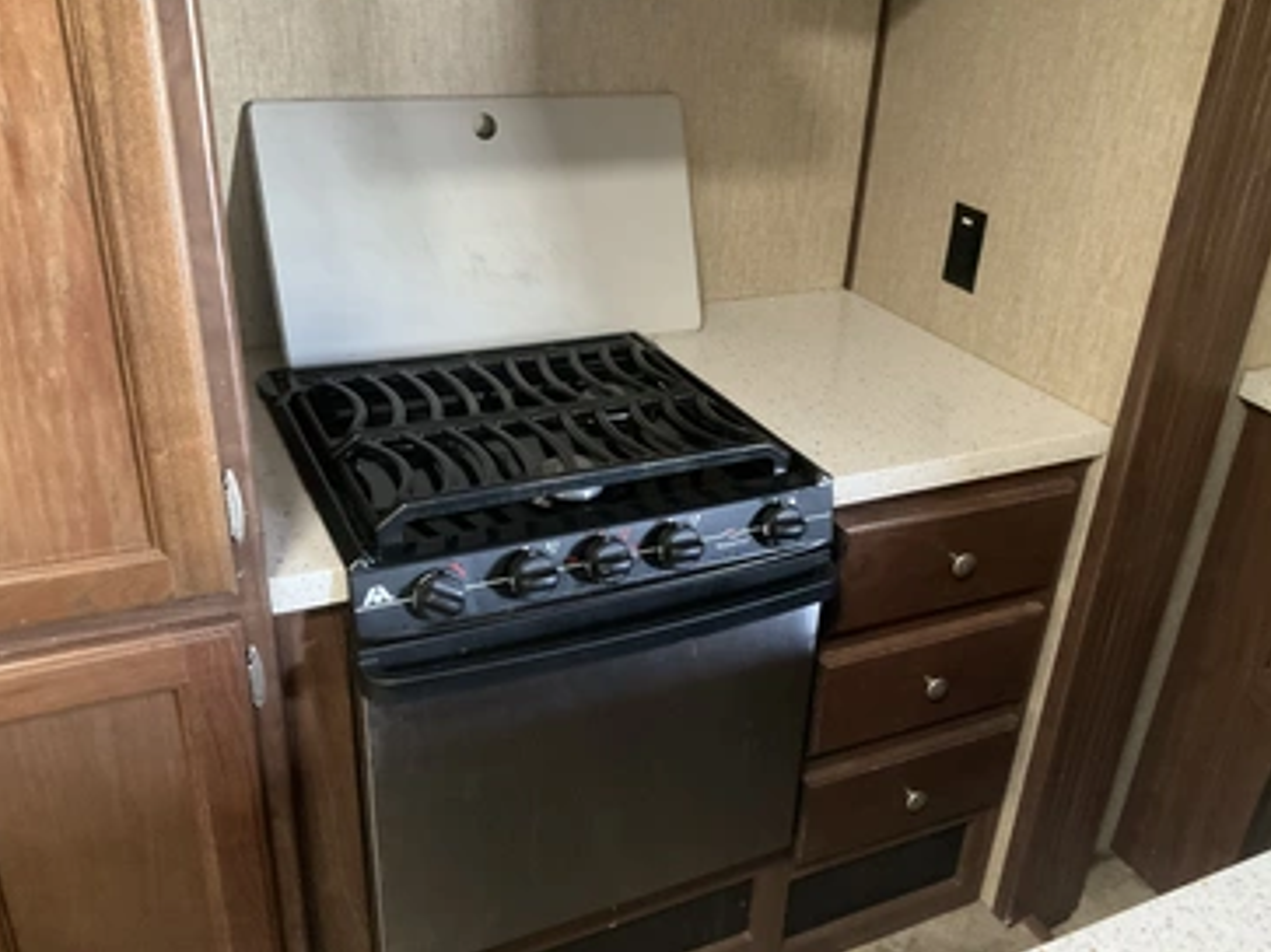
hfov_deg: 56.8
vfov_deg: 44.1
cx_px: 683
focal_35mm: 32
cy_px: 500
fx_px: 1175
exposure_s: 1/30
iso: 500
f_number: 1.8
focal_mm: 3
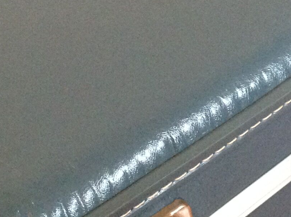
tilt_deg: -35.1
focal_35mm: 112
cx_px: 175
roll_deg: +12.0
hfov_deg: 17.6
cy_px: 115
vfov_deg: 13.2
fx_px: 940
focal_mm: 4.28
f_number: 2.4
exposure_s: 1/15
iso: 500
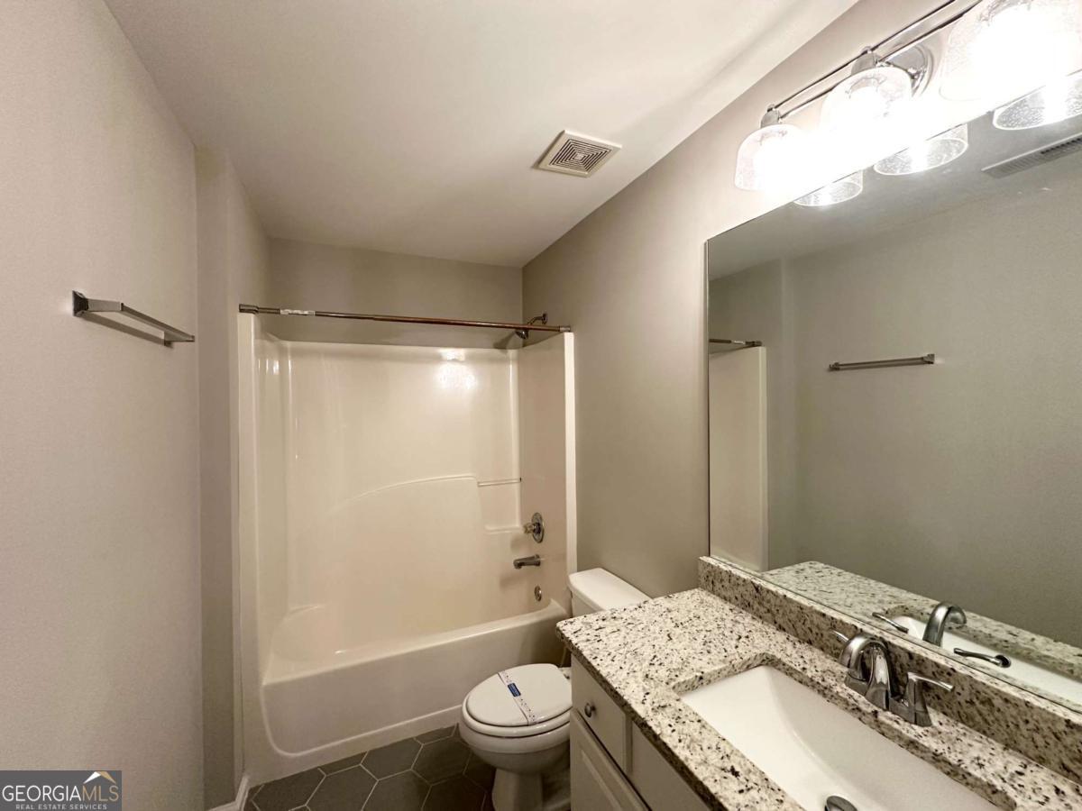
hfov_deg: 102.1
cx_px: 541
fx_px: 438
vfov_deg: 85.7
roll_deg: +0.6
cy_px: 406
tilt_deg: +0.7
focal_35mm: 14
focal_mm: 2.22
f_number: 2.2
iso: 250
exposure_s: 1/60
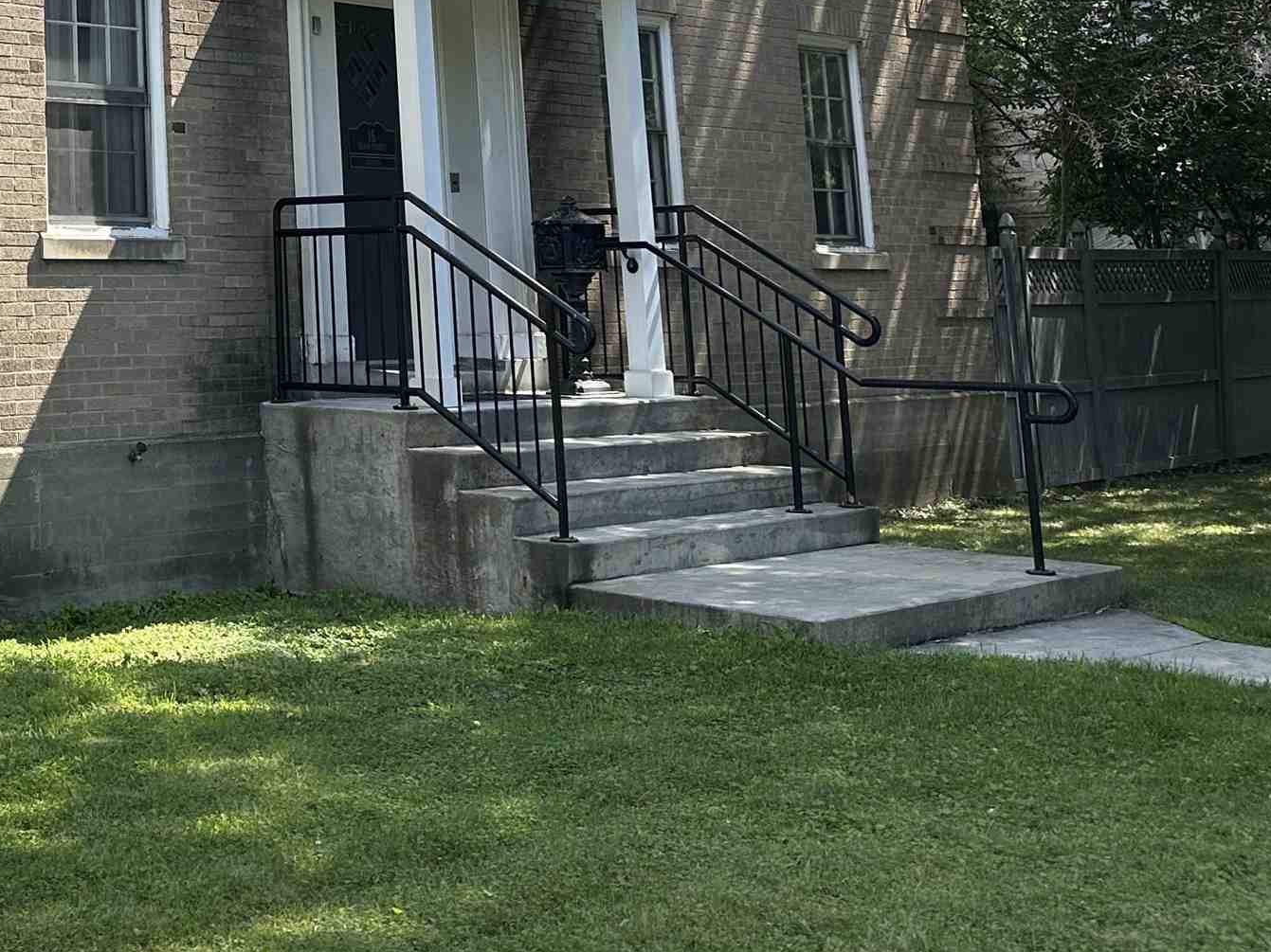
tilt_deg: +11.5
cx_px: 15
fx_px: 2019
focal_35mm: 55
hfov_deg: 32.3
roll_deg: +0.5
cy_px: -70
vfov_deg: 24.9
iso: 80
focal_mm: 6.86
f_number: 1.78
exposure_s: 1/1495
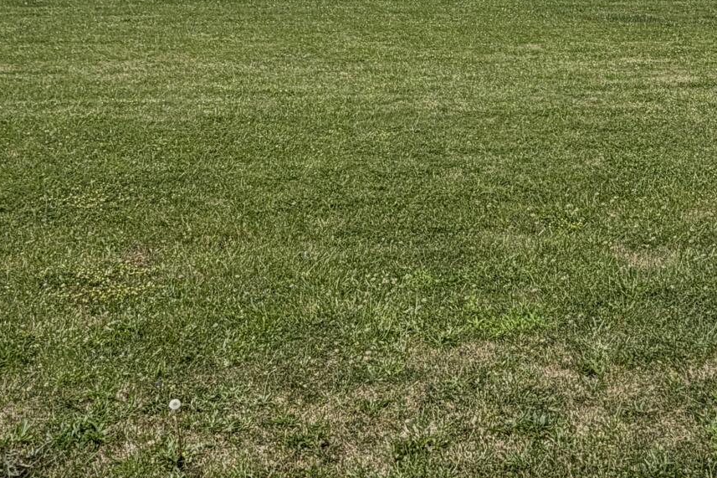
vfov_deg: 25.2
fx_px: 1015
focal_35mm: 51
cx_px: 433
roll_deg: -0.9
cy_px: -2
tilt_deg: -5.7
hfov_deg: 38.7
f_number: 2.2
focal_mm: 2.22
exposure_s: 1/1050
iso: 20
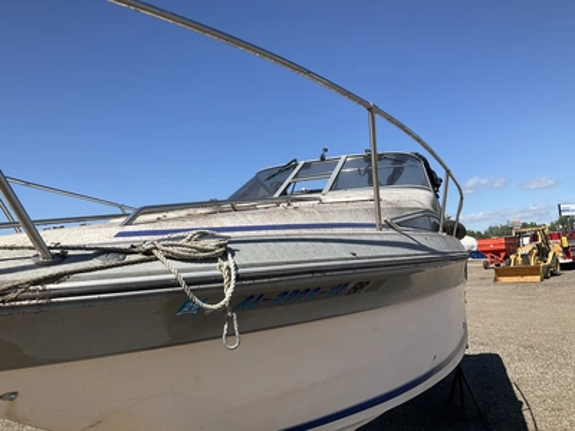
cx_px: 288
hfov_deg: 61.7
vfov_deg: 48.2
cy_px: 216
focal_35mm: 29
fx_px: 482
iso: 25
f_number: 1.8
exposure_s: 1/1984
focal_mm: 3
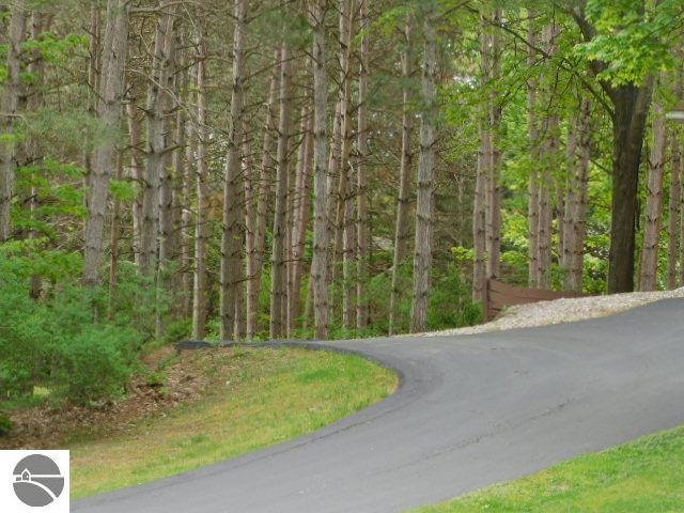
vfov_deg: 12.9
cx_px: 342
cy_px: 256
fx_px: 2272
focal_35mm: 115
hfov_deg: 17.1
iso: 125
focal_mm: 20.3
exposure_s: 1/100
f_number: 4.8
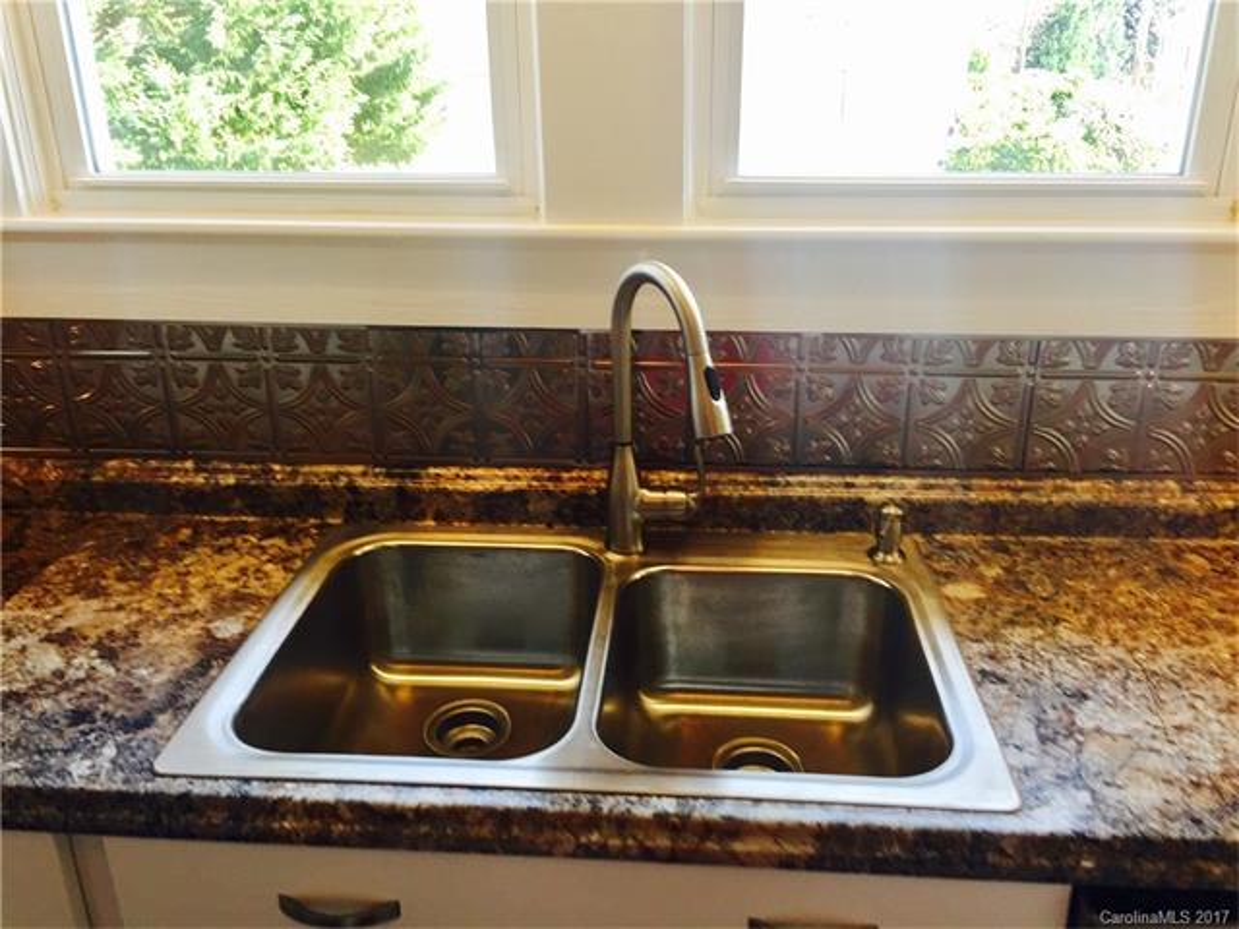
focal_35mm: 29
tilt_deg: -19.6
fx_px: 1038
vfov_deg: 48.2
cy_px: 464
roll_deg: +0.4
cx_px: 620
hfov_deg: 61.7
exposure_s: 1/60
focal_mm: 4.15
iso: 40
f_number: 2.2
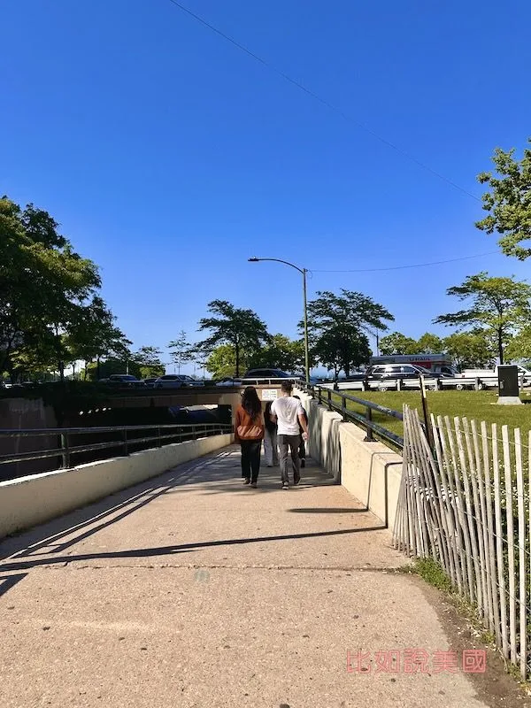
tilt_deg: +6.0
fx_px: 491
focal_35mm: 24
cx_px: 266
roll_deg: -0.8
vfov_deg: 71.6
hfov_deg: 56.8
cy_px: 354
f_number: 1.78
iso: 80
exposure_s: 1/5263
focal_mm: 6.86
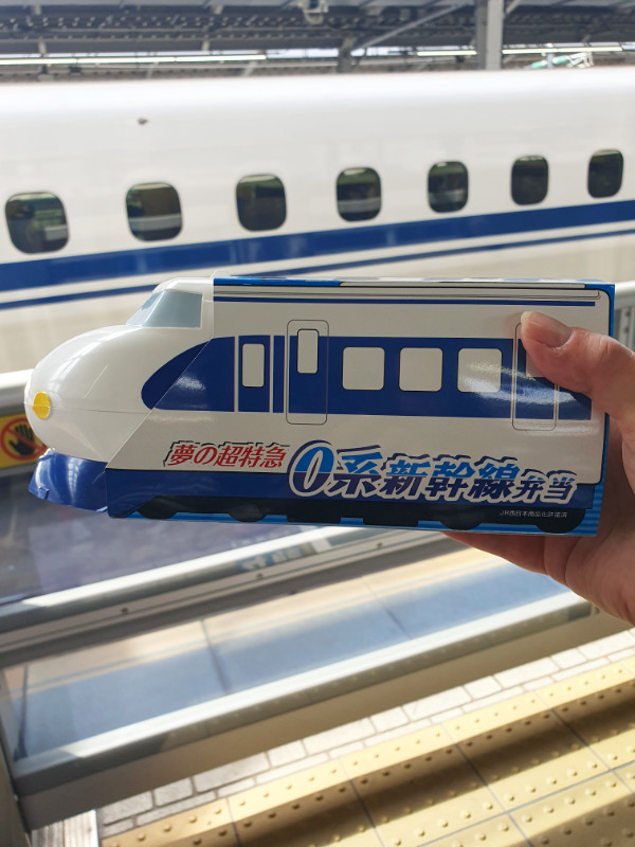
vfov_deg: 67.3
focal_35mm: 26
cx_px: 318
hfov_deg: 53.1
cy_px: 424
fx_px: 636
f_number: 2.4
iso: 50
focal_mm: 4.3
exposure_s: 1/259
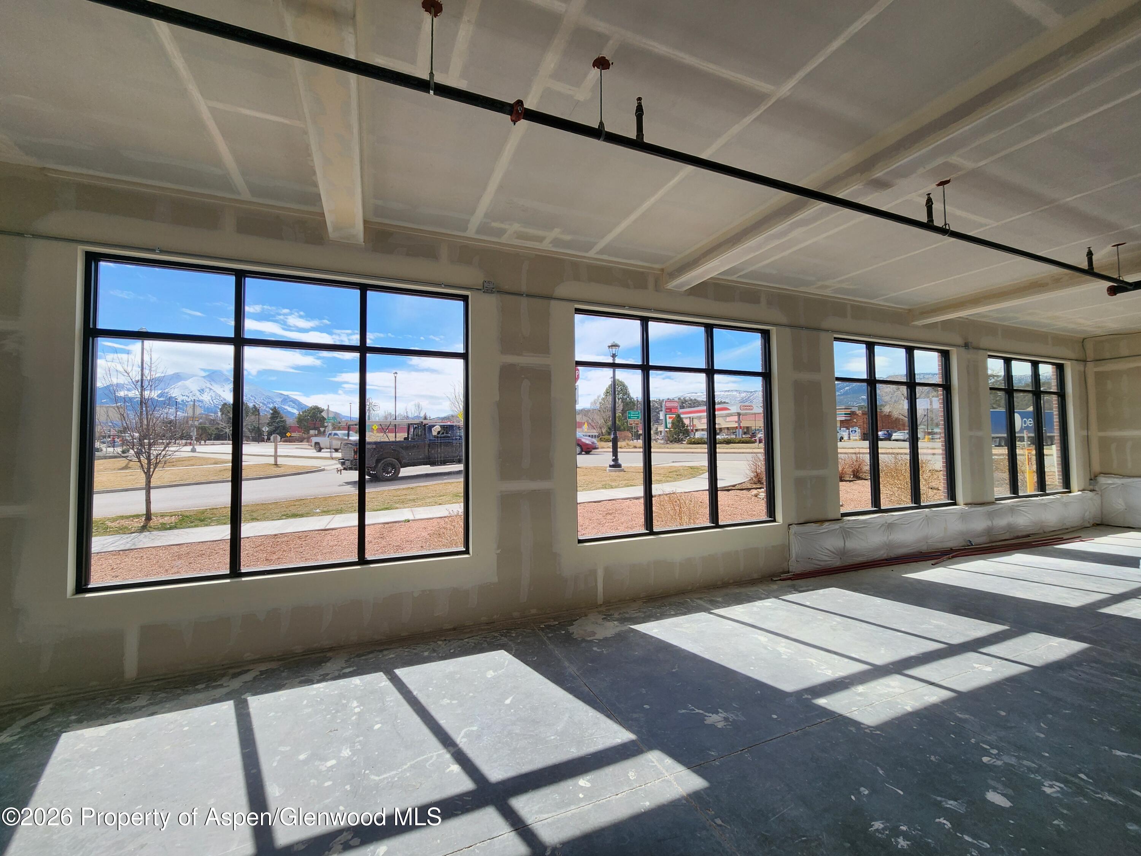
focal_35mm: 13
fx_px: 429
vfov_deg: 89.9
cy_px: 428
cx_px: 570
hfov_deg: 106.2
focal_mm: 2.2
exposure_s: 1/1202
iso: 50
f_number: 2.2
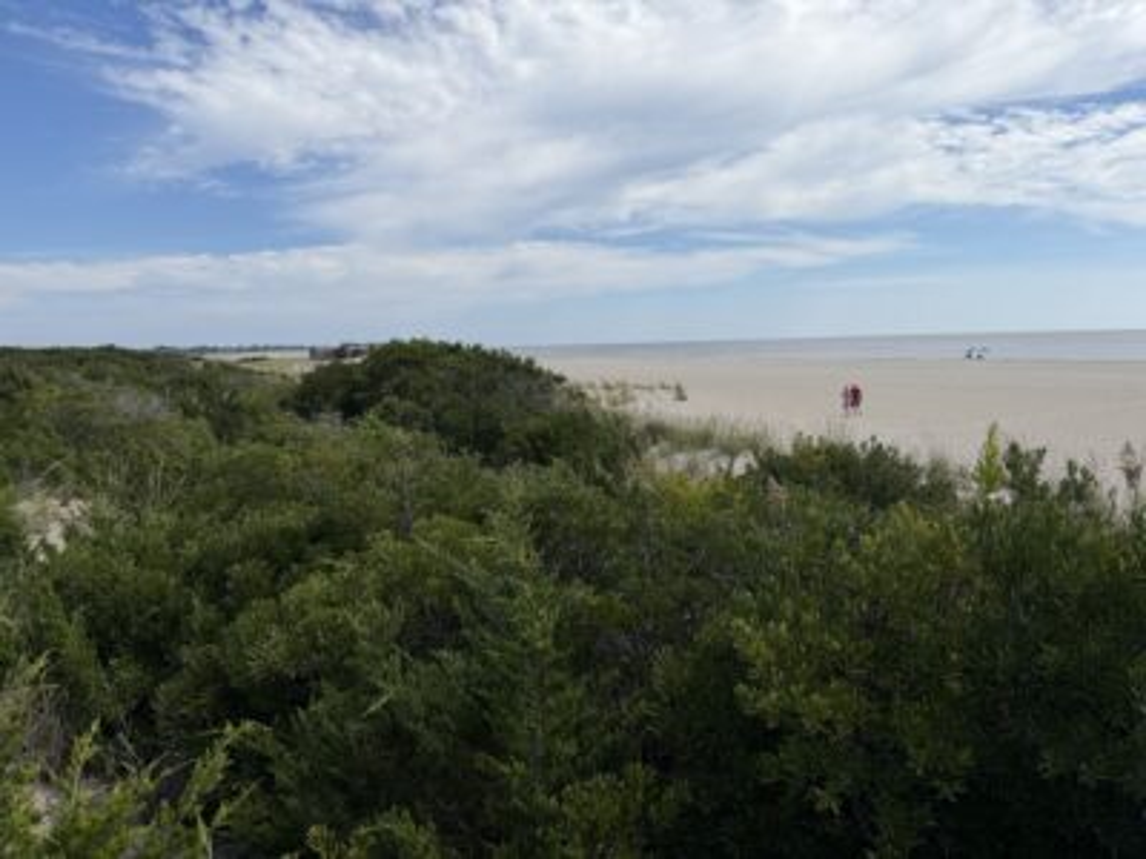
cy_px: 430
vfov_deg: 56.8
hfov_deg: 71.6
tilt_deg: -6.2
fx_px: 795
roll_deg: +1.4
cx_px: 573
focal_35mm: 24
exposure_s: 1/6173
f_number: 1.78
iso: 80
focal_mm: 6.76
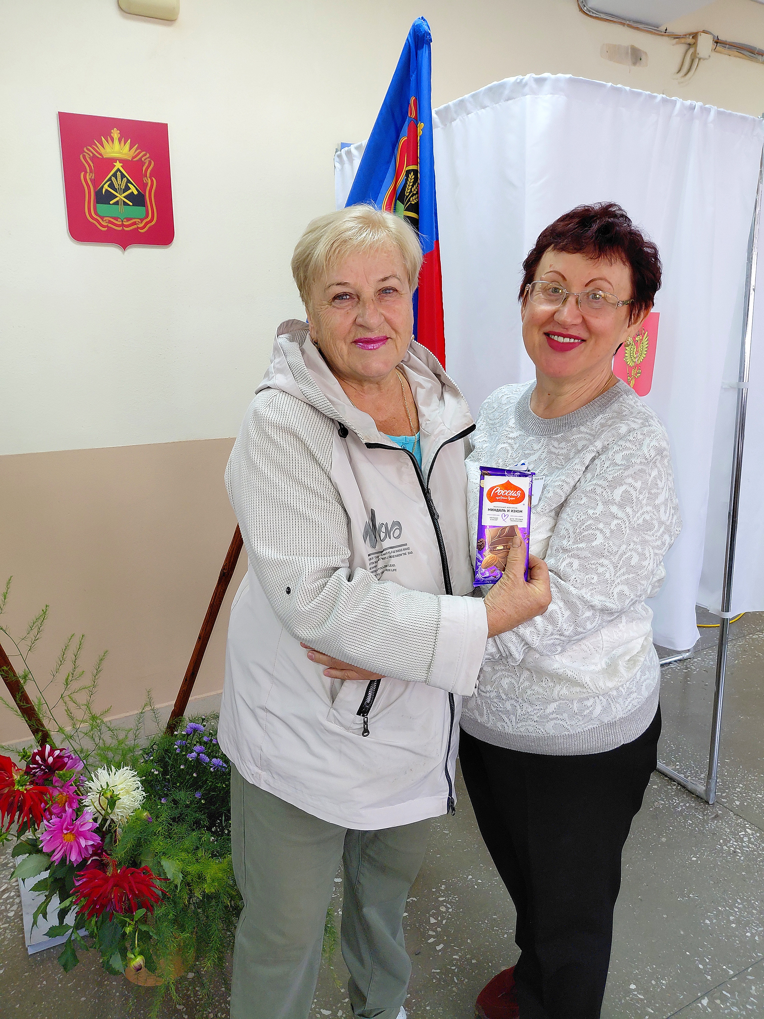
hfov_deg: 54.9
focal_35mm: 25
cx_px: 382
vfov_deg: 69.4
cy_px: 510
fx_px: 736
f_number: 1.8
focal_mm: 4.69
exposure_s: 1/120
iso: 250
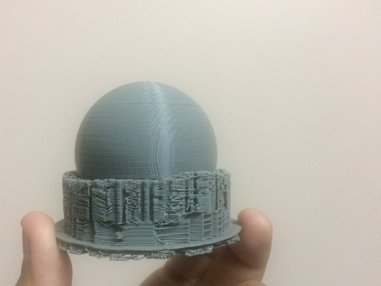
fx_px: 374
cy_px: 162
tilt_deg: -1.6
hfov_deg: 53.7
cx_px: 160
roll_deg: +3.3
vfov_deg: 41.7
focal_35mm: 34
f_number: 2.2
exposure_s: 1/33
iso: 320
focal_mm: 4.15
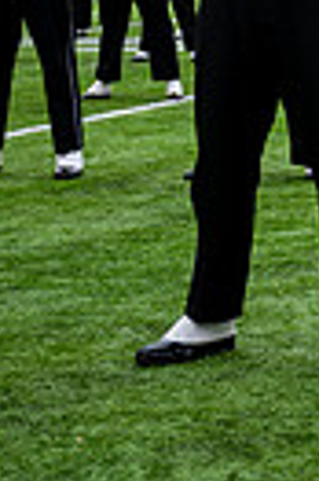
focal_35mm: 182
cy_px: -178
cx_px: 957
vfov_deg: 11.0
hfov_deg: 6.8
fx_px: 2425
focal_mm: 41
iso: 100
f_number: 2.8
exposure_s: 1/500
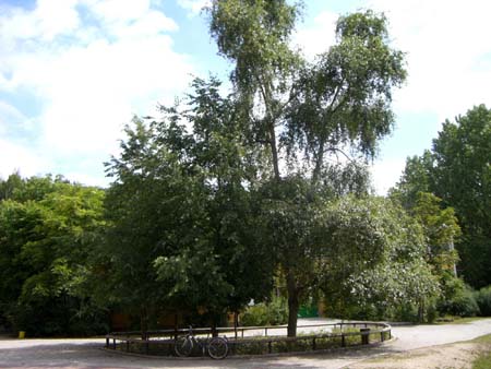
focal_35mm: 38
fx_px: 539
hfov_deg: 49.0
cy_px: 184
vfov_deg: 37.8
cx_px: 246
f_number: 2.7
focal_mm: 6.2
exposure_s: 1/800
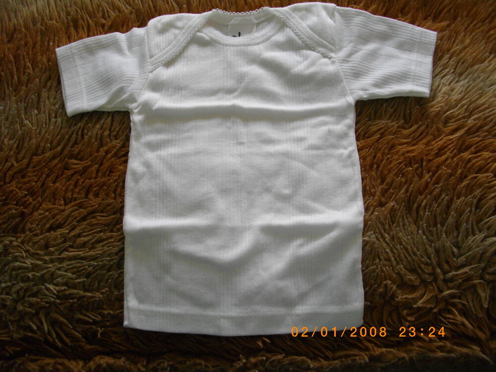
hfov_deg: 56.8
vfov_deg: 44.2
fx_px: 459
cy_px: 186
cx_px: 248
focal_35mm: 32
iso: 204
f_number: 2.9
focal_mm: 5.7
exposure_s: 1/50
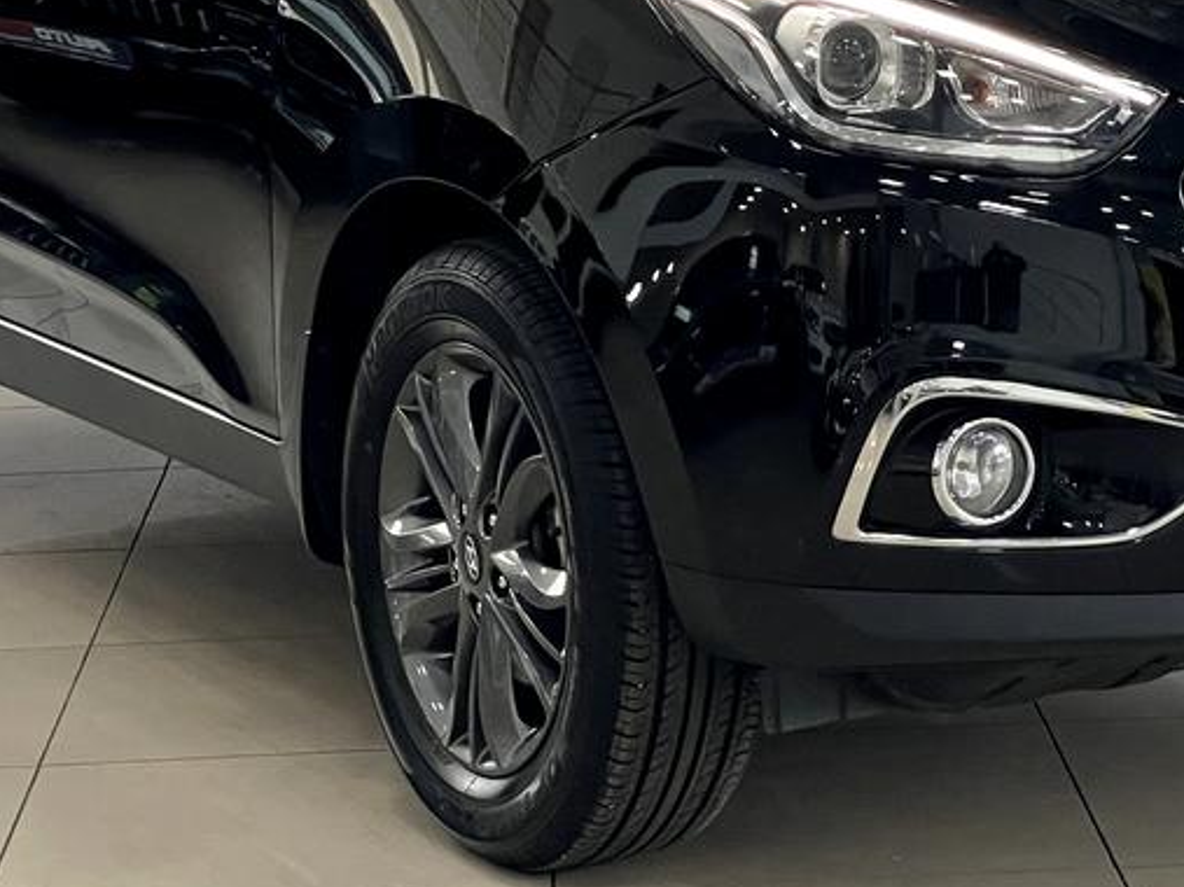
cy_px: 12
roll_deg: +1.4
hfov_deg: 16.0
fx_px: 4206
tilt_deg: -4.6
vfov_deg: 11.9
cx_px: 836
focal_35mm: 123
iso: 200
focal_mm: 6
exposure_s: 1/79
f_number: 2
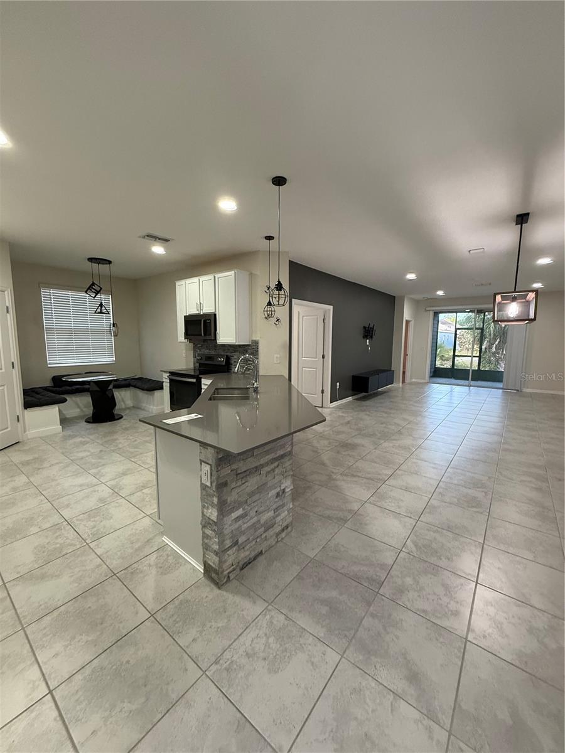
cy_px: 376
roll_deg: +0.1
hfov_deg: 85.7
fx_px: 305
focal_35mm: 14
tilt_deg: -6.9
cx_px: 282
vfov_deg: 102.1
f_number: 2.2
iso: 400
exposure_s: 1/120
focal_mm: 2.22
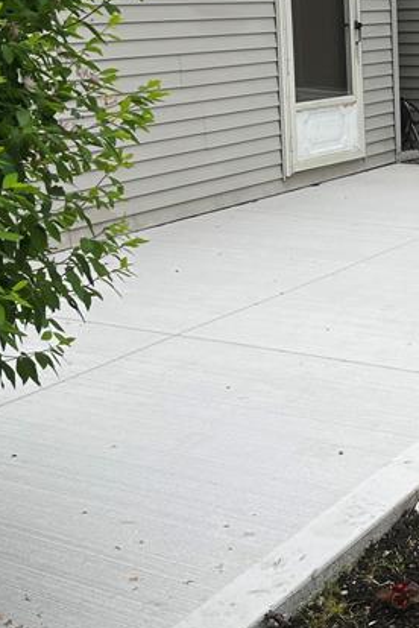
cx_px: 455
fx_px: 1168
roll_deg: +1.4
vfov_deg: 29.5
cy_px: 151
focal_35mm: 67
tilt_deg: -8.3
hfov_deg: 19.5
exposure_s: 1/1175
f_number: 1.6
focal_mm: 5.1
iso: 50
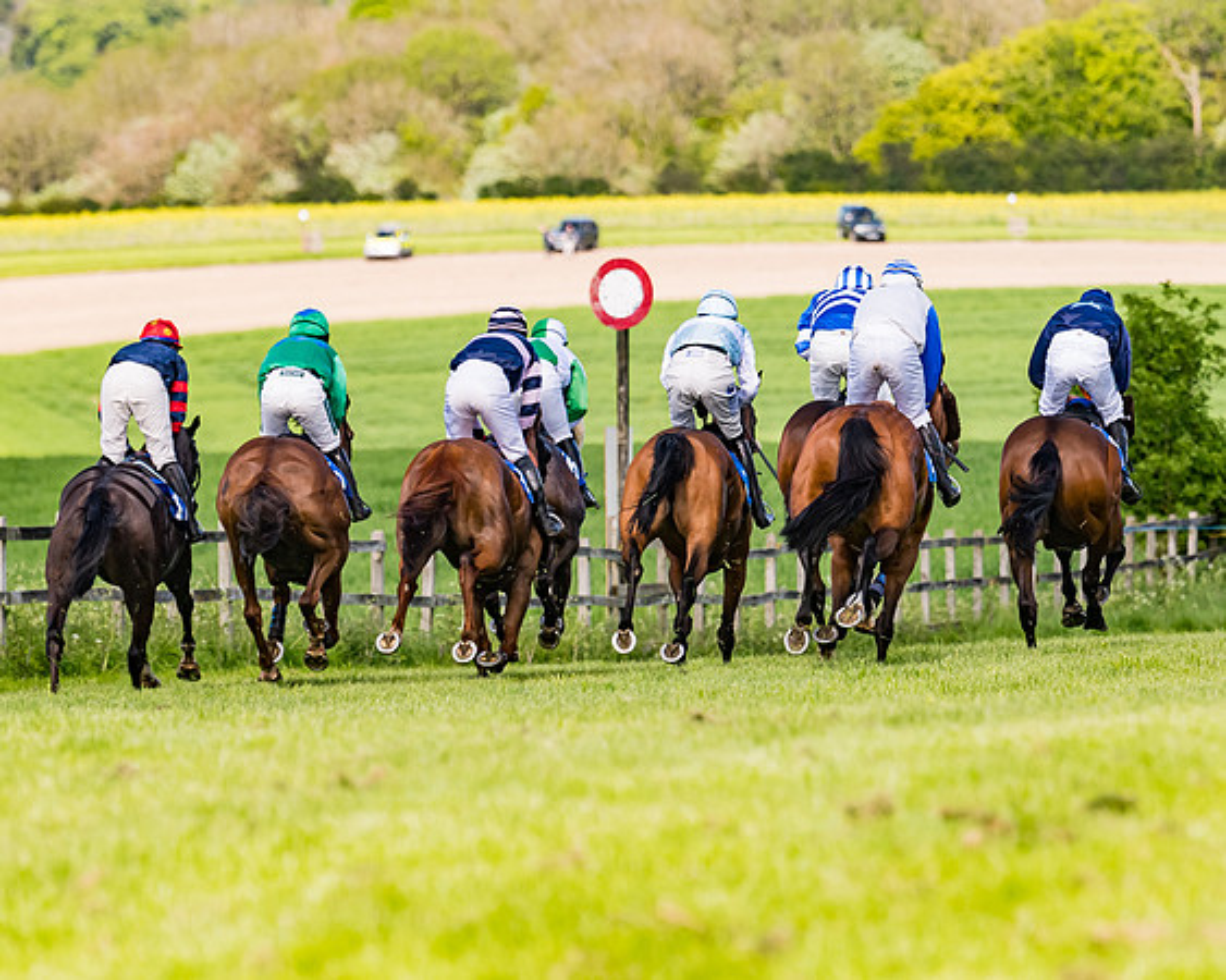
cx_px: 713
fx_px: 12315
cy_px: 490
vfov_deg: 4.6
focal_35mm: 340
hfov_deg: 5.7
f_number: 4
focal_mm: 200
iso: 400
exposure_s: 1/2500
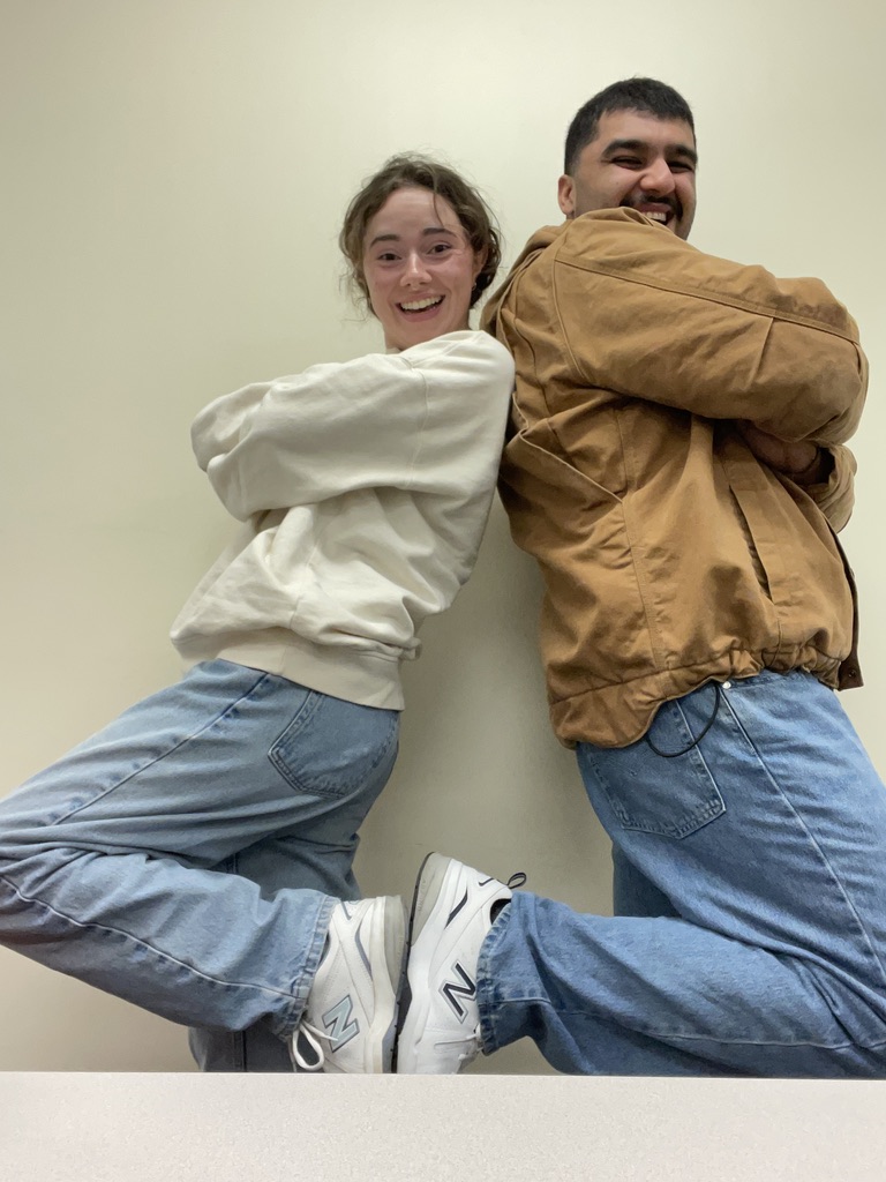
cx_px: 443
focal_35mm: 30
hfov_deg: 46.8
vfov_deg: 60.0
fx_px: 1024
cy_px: 591
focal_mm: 2.71
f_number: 2.2
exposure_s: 1/60
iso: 200
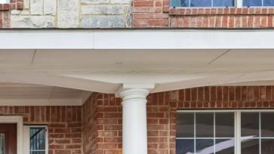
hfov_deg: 31.5
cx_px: -12
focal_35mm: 60
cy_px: 216
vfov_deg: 18.2
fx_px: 439
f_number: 8
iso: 400
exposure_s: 1/250
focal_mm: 20.5
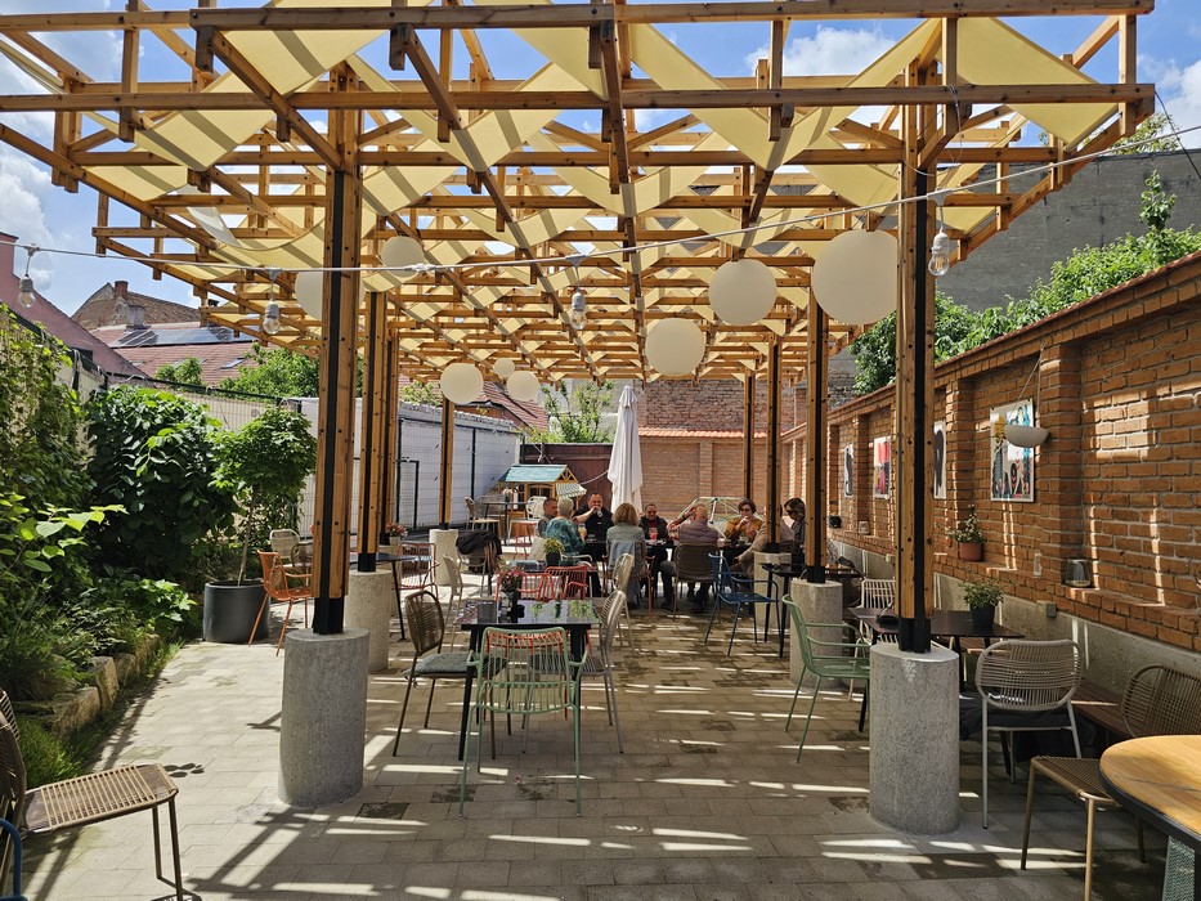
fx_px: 798
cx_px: 600
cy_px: 450
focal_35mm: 23
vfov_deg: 58.9
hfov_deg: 73.9
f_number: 1.7
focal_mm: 6.3
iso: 10
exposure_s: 1/457
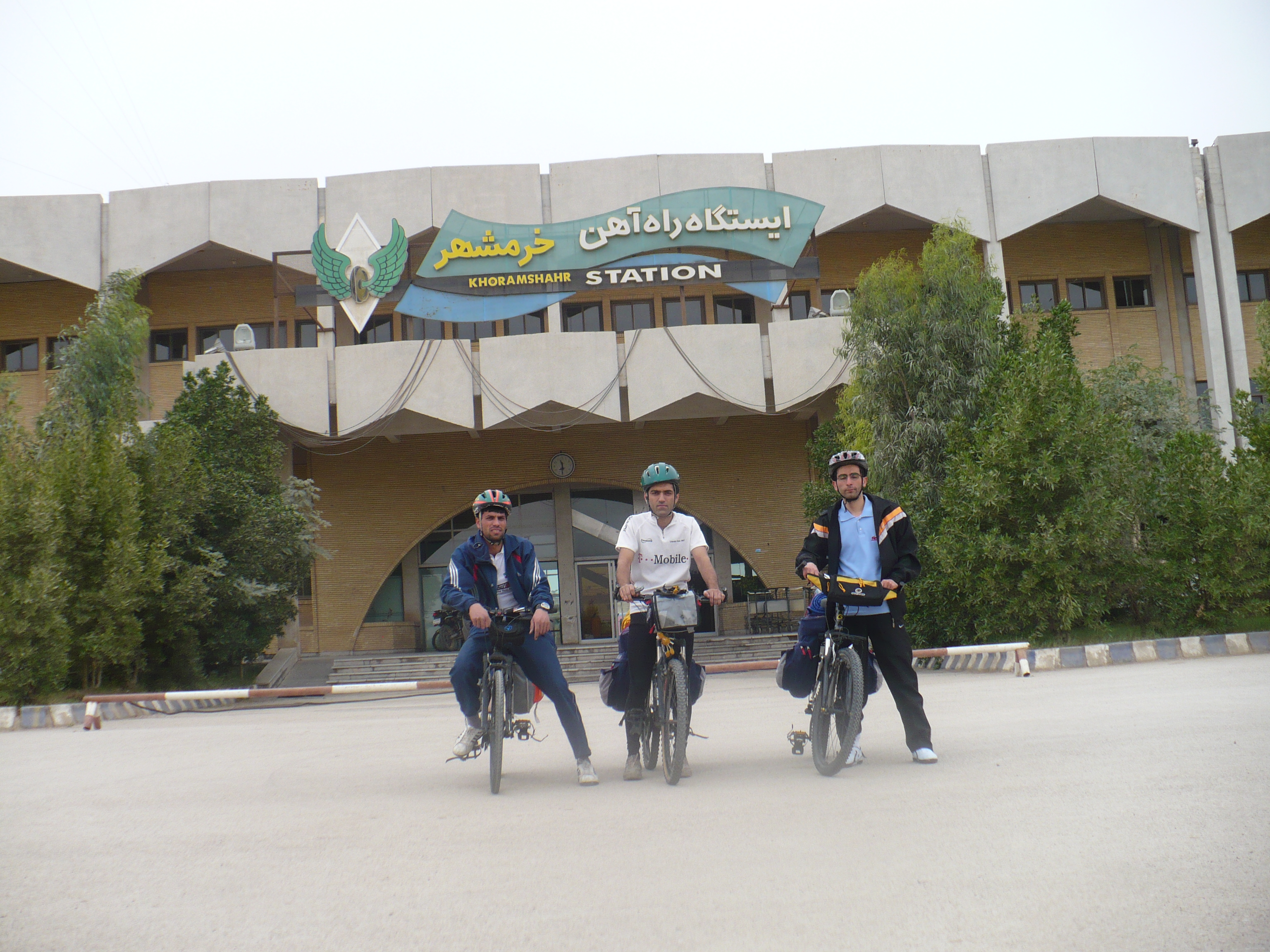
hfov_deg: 50.1
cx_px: 635
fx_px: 1357
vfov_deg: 38.7
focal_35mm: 37
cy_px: 476
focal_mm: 6.1
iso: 100
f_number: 2.8
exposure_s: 1/800
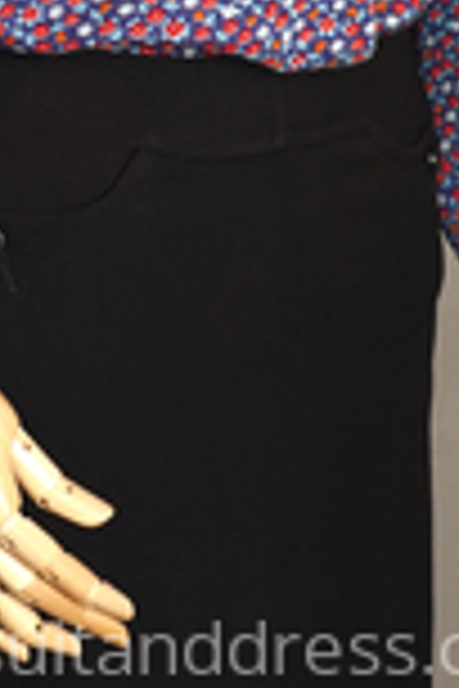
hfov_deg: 11.2
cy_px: -115
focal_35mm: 122
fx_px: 2333
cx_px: 74
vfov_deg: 16.2
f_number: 7.1
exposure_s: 1/60
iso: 400
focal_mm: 32
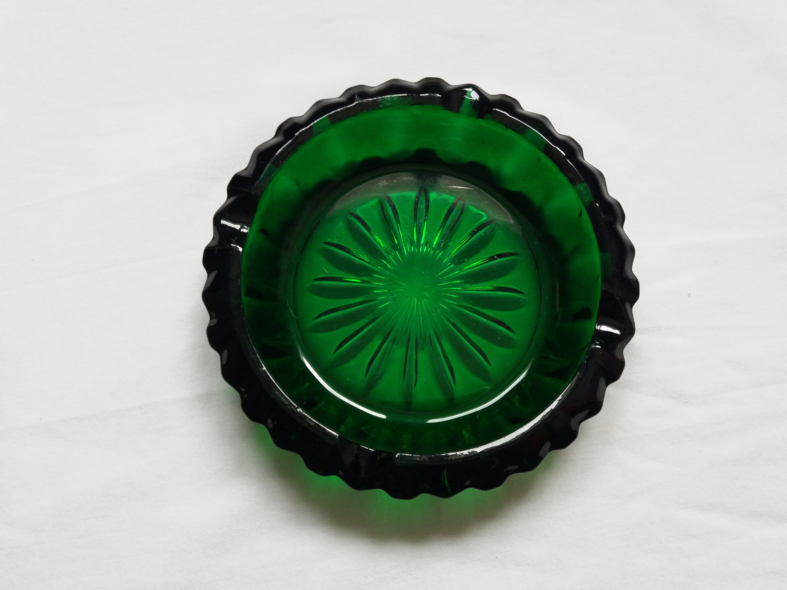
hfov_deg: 61.6
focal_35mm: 29
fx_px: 659
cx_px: 381
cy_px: 304
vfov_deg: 48.2
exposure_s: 1/100
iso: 125
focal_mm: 3.7
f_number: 1.9
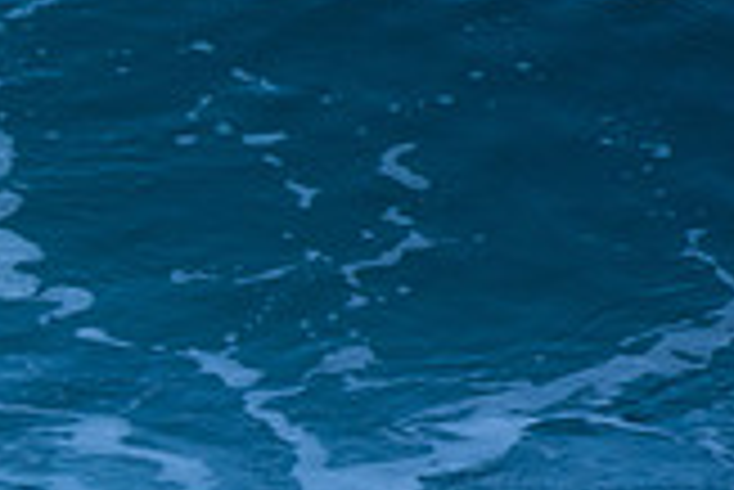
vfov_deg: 0.5
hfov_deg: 0.8
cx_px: -540
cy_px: 164
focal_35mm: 2669
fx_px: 54465
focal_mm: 500
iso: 400
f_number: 5.6
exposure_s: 1/800
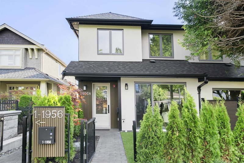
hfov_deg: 73.8
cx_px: 122
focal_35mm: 24
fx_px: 163
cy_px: 82
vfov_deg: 53.1
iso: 100
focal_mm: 24
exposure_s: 1/30
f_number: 10
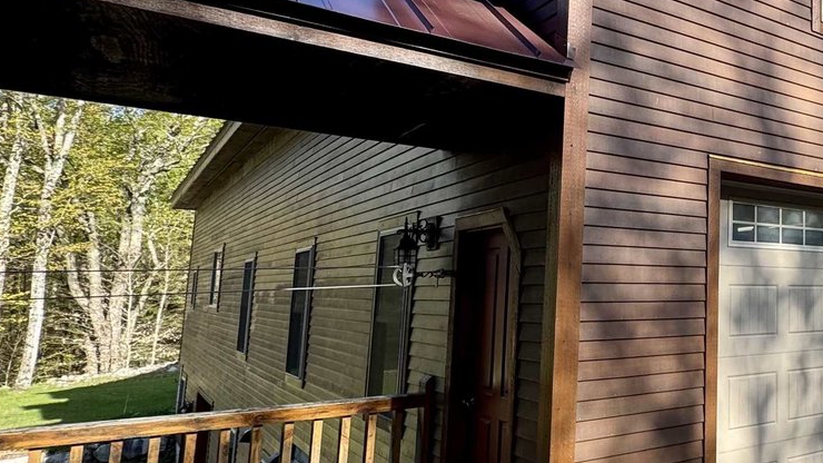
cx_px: 785
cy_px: 198
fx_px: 720
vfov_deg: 35.6
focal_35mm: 33
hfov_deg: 50.5
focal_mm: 2.22
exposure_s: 1/311
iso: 40
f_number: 2.2
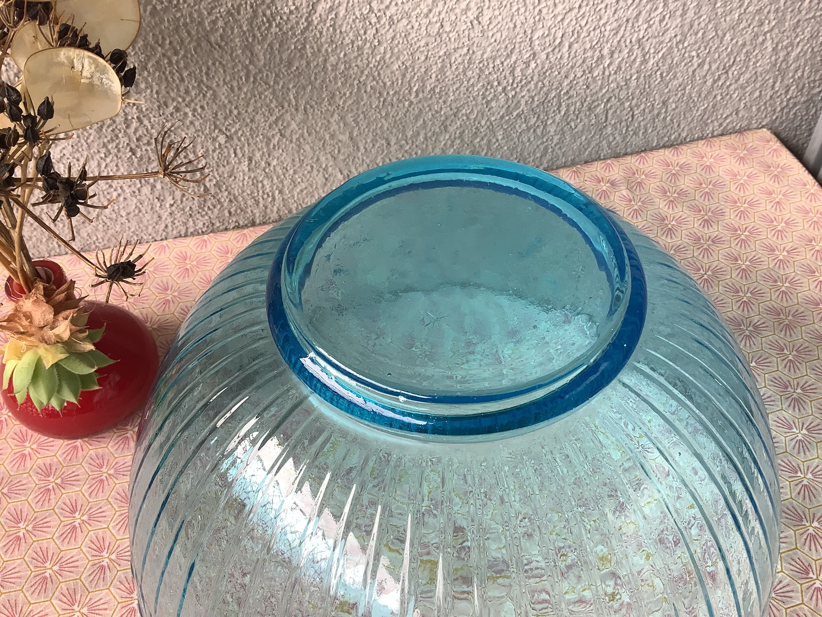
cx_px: 411
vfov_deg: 45.4
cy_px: 308
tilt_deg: -46.5
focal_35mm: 31
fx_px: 736
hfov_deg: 58.4
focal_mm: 3.3
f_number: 2.4
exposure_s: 1/50
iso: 50
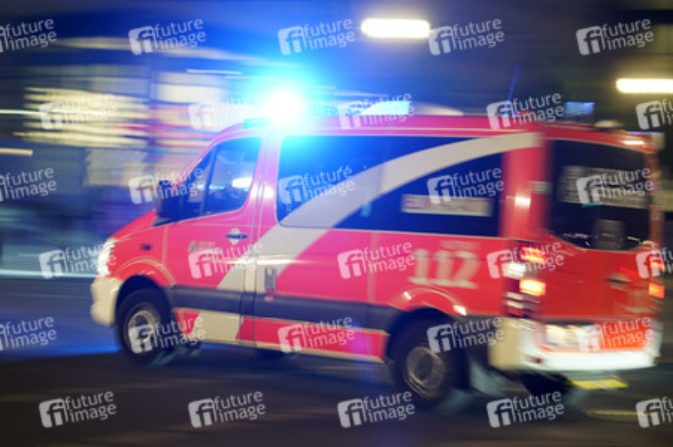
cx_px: 336
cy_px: 224
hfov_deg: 23.9
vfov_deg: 16.0
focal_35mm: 85
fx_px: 1588
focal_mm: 85
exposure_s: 1/15
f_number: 2.8
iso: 1600
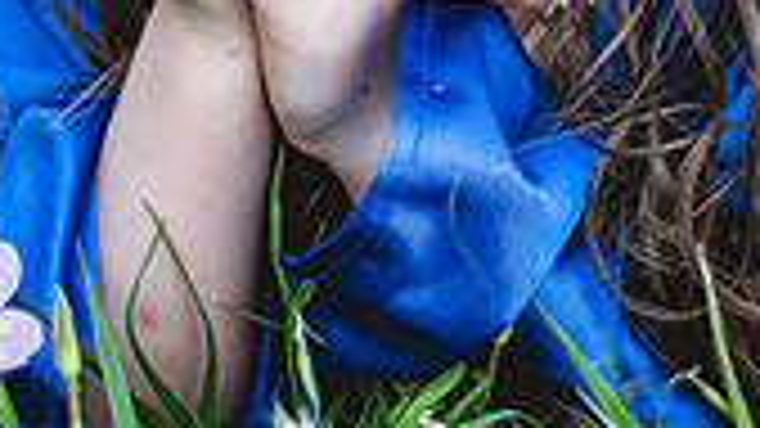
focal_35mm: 238
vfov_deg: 4.9
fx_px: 4795
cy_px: -690
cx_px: 593
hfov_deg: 9.0
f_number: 2.8
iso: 250
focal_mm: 35
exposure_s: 1/800
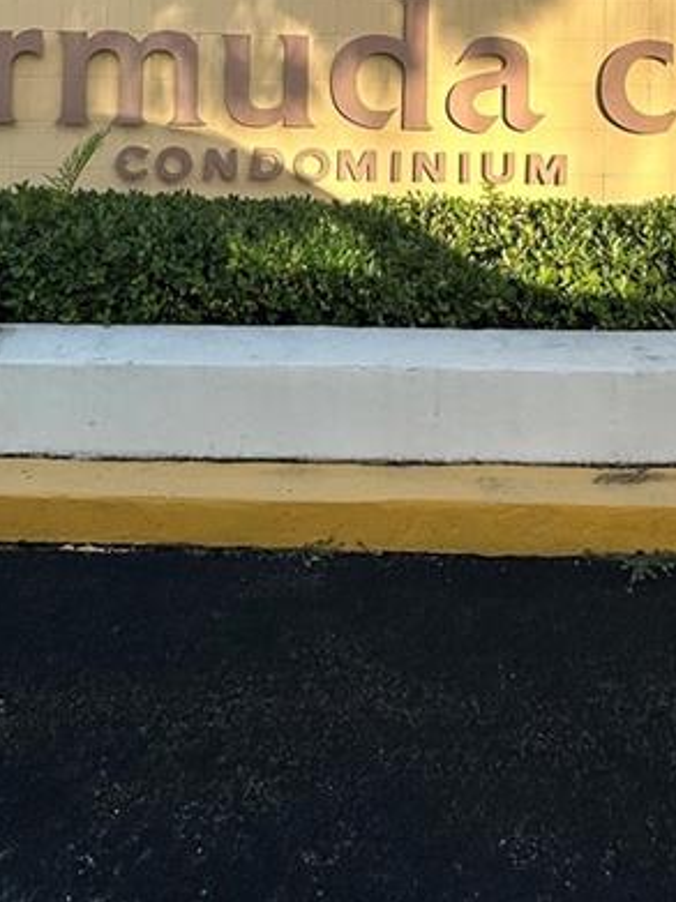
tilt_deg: +2.7
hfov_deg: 33.4
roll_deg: -2.3
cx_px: 429
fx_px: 1120
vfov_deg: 38.2
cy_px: -30
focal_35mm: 43
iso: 50
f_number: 2.2
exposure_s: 1/1014
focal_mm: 2.22
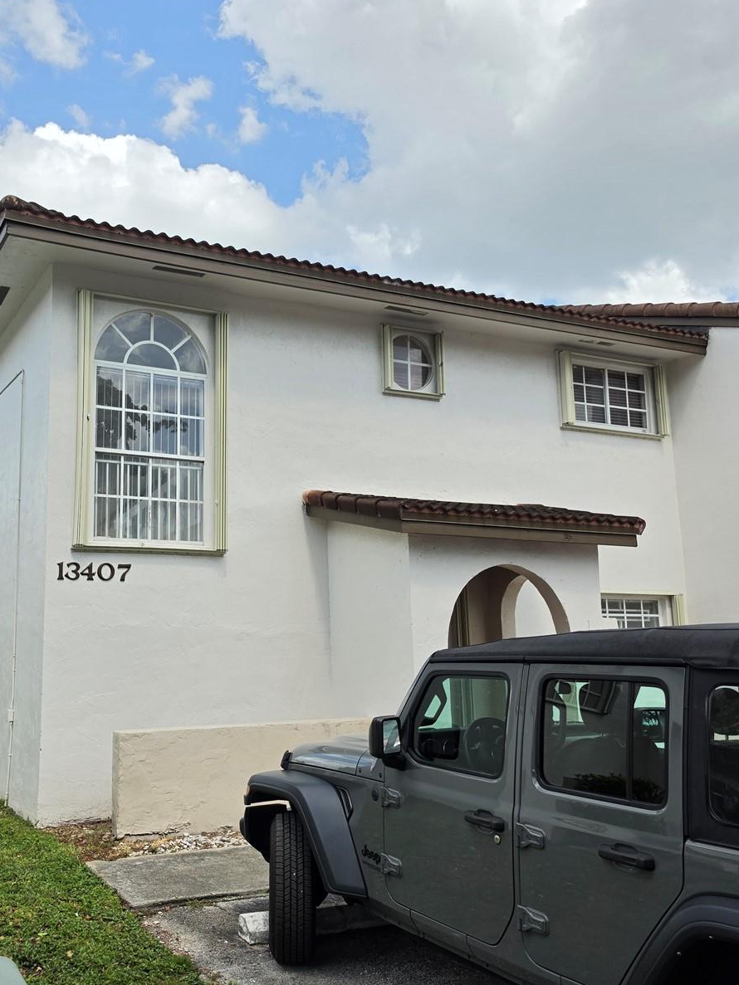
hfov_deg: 44.4
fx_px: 883
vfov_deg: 58.4
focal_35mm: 31
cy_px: 491
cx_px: 217
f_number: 1.4
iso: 64
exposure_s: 1/7622
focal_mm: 6.5
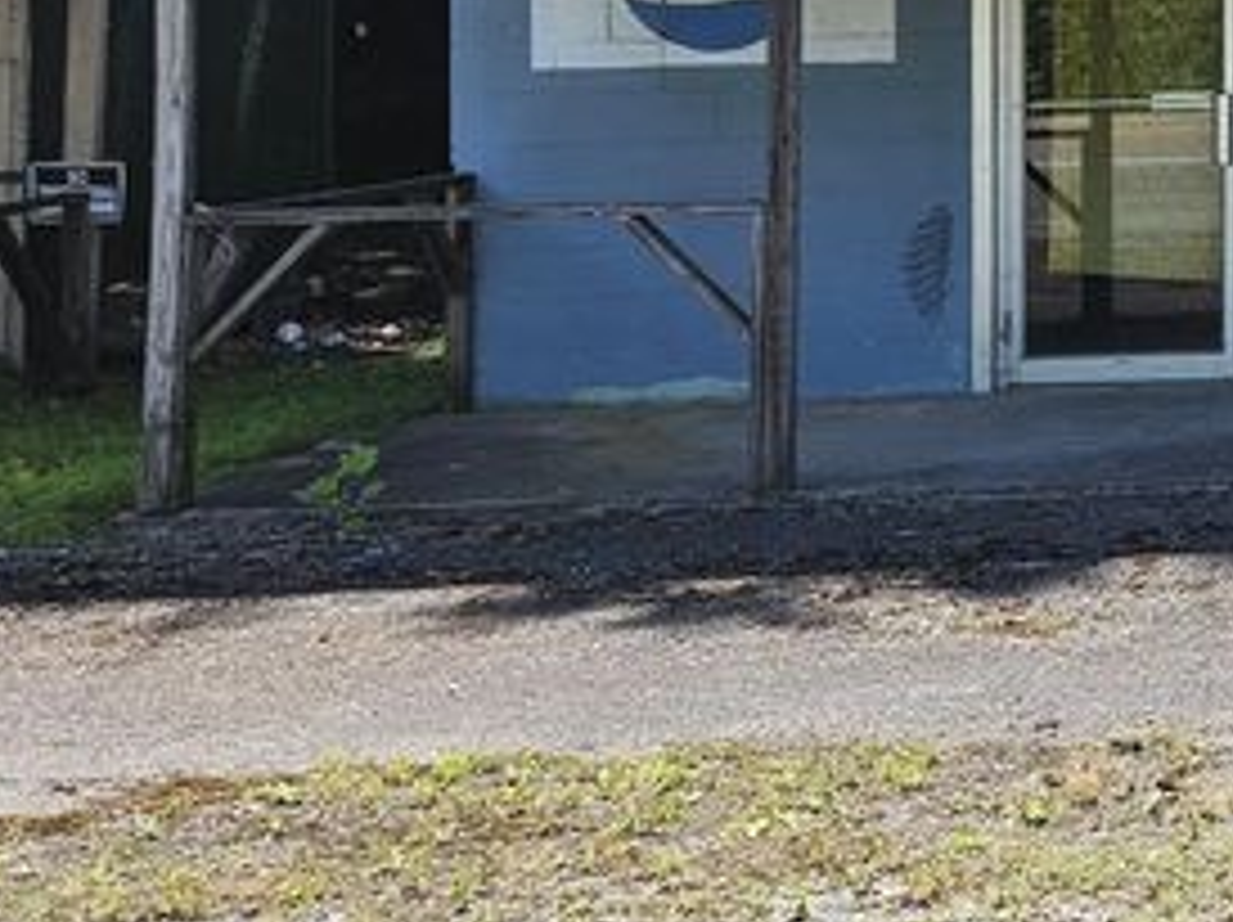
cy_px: -121
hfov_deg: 19.3
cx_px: 1962
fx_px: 3061
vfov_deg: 16.6
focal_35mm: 86
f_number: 1.8
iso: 25
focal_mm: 5.4
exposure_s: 1/443
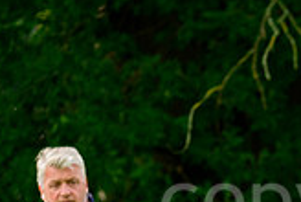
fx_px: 7095
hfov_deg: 2.4
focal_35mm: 847
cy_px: 319
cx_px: 402
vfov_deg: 1.6
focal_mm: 240
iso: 1600
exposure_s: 1/2000
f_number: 5
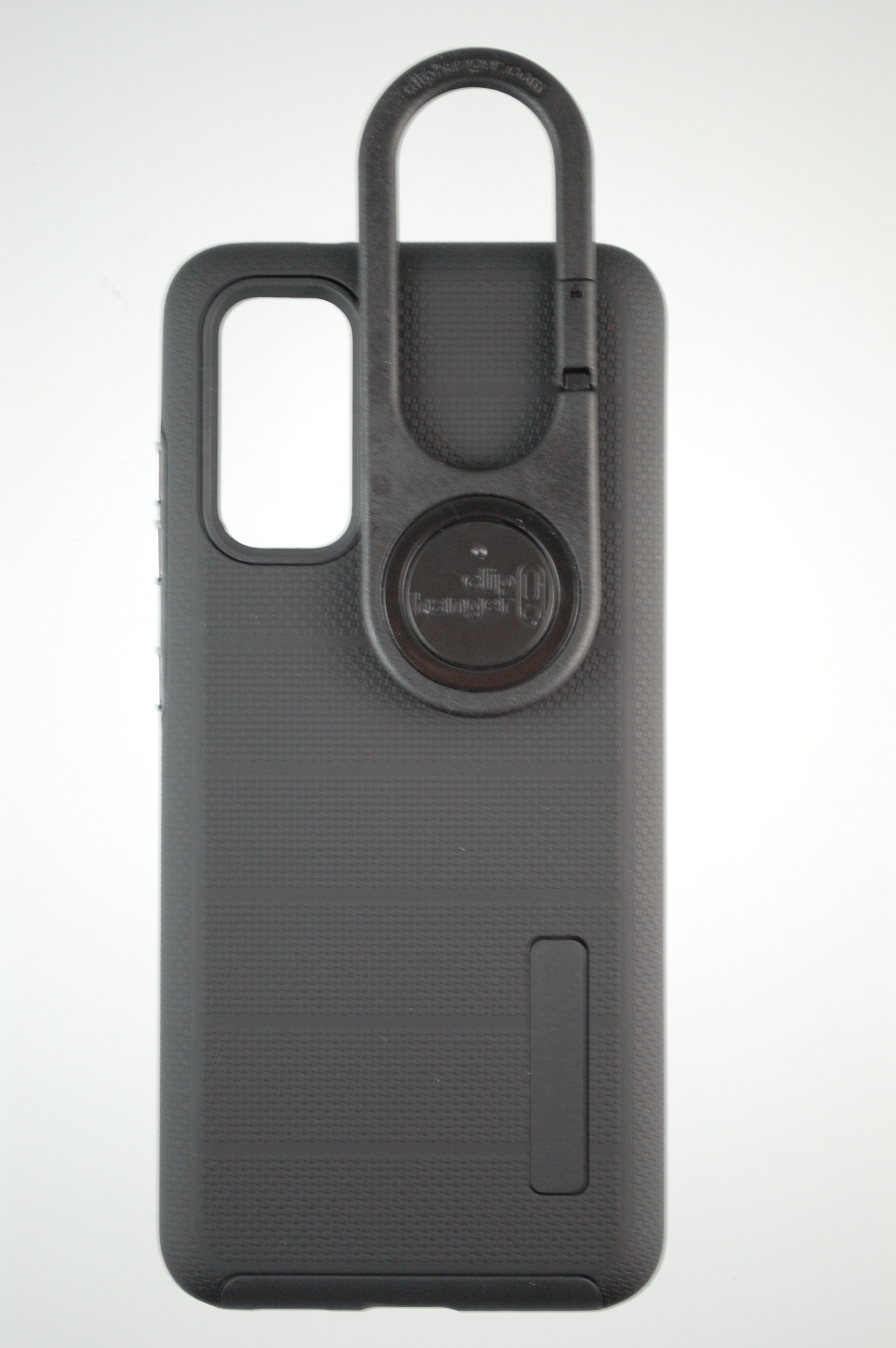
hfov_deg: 18.1
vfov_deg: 27.0
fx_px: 2805
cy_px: 674
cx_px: 448
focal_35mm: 75
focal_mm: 50
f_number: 5.6
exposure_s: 1/25
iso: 800
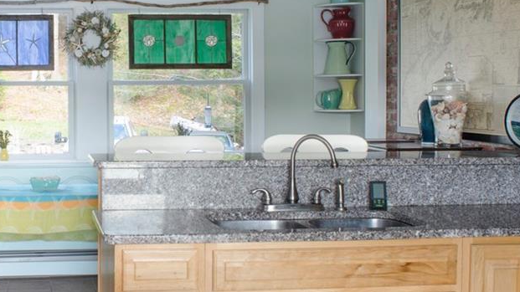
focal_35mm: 62
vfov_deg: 19.4
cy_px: 125
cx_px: 123
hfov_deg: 33.1
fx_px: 855
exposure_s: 1/10
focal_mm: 24
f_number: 13
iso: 200
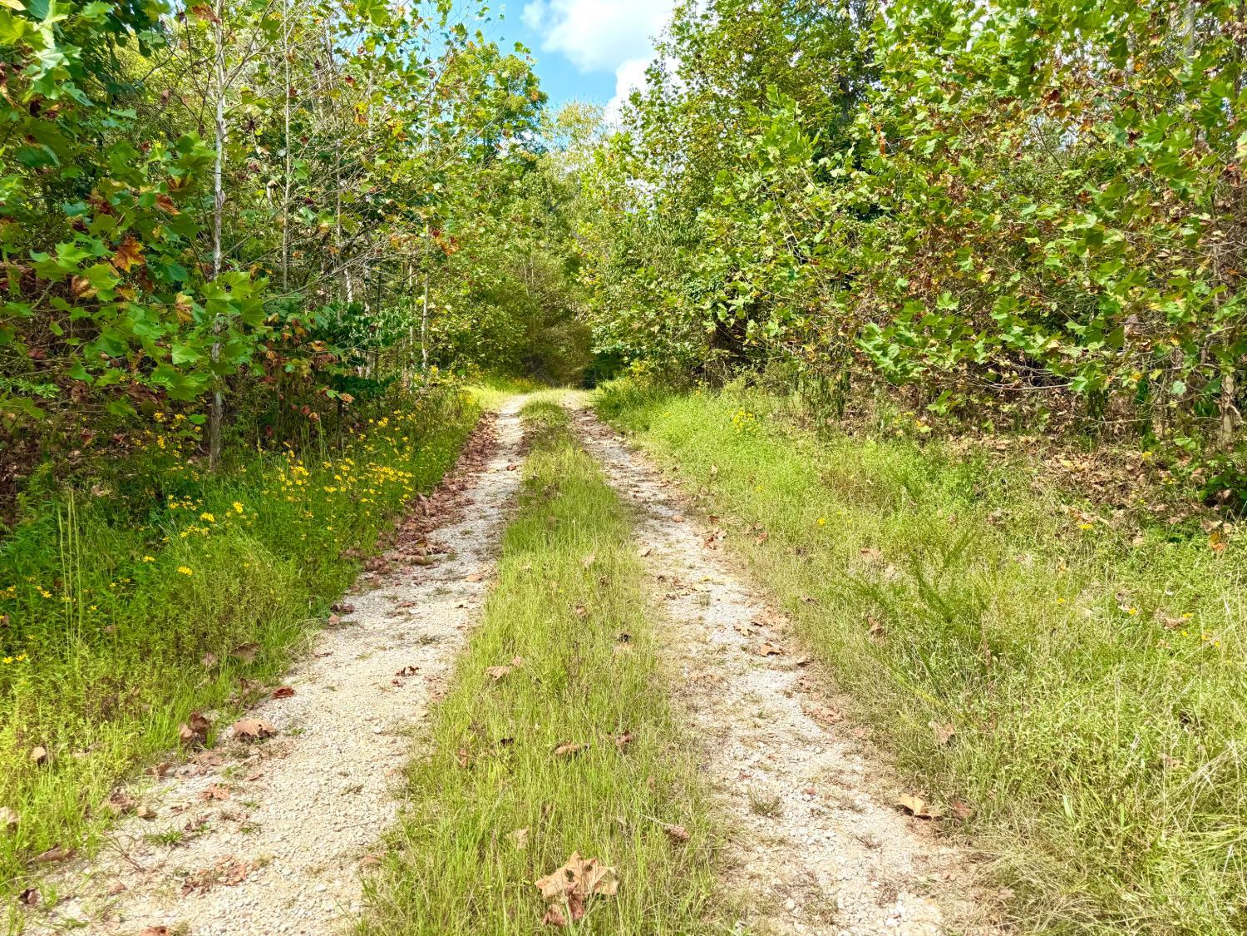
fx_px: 865
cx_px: 624
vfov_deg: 56.8
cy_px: 468
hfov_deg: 71.6
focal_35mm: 24
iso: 80
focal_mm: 6.76
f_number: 1.78
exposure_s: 1/1493
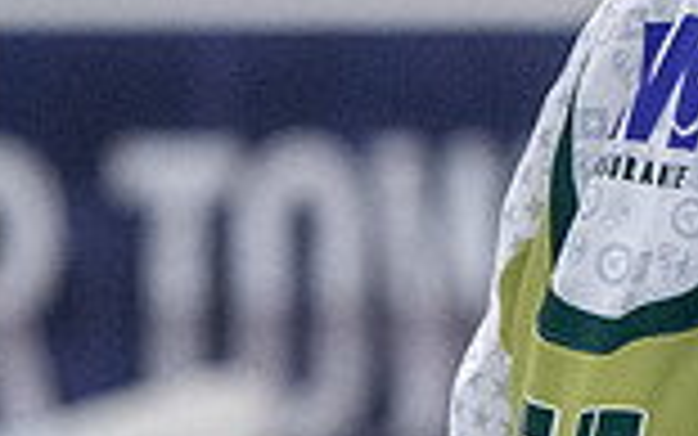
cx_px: 1394
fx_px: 20971
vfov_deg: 1.2
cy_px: -179
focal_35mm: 1102
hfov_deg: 1.9
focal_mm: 160
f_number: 3.5
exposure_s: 1/800
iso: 2000
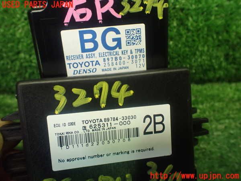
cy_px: 90
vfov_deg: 46.8
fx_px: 209
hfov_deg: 60.0
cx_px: 120
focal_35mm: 30
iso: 500
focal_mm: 5.4
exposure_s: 1/125
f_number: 2.3
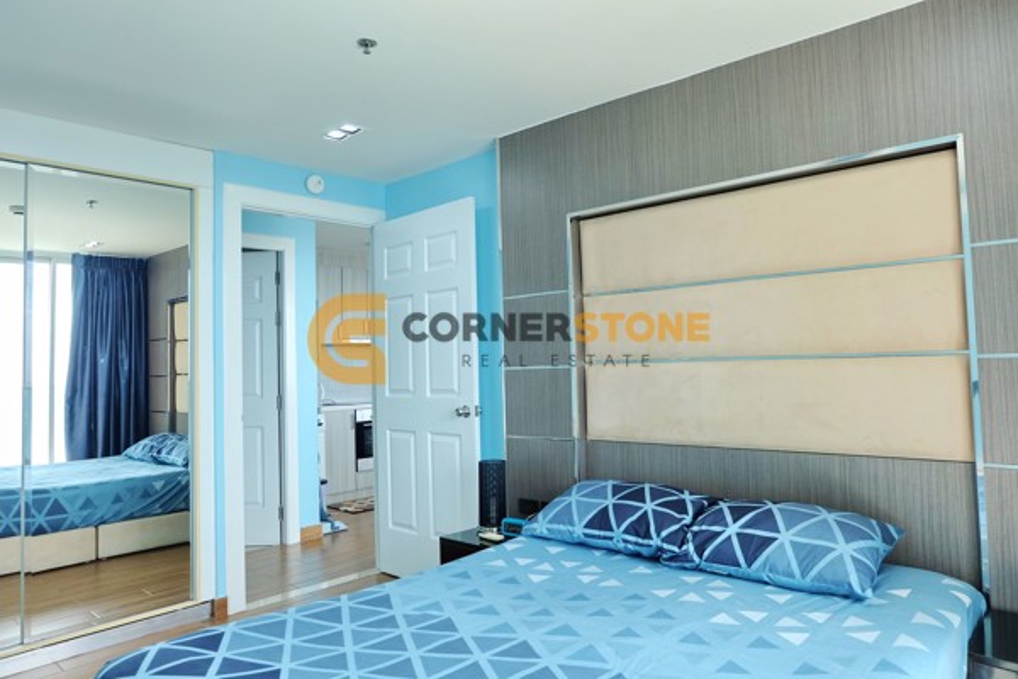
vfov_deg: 53.1
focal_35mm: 24
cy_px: 340
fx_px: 679
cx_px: 509
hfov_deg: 73.7
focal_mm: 16
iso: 200
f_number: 3.5
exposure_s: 1/125
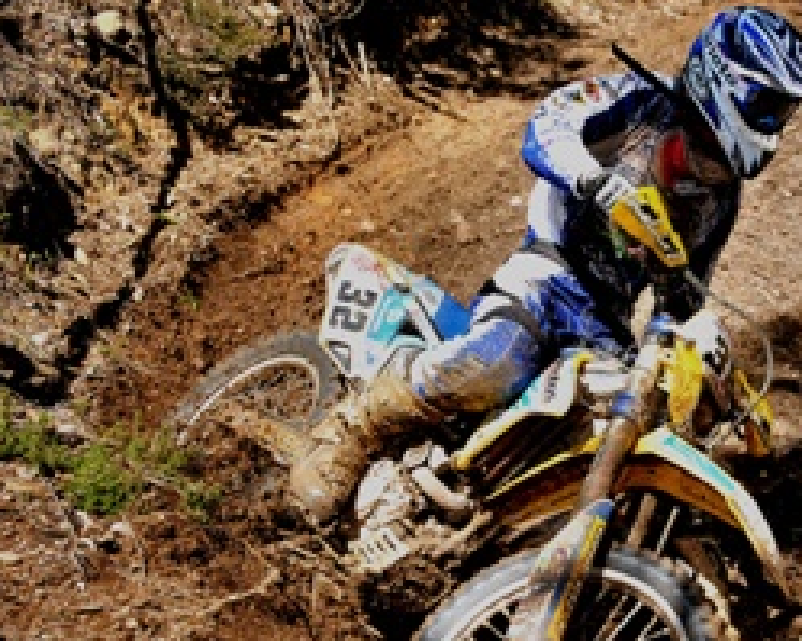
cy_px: 398
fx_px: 2108
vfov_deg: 17.3
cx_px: 705
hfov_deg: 21.1
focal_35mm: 89
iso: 400
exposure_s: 1/1000
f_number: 5
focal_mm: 35
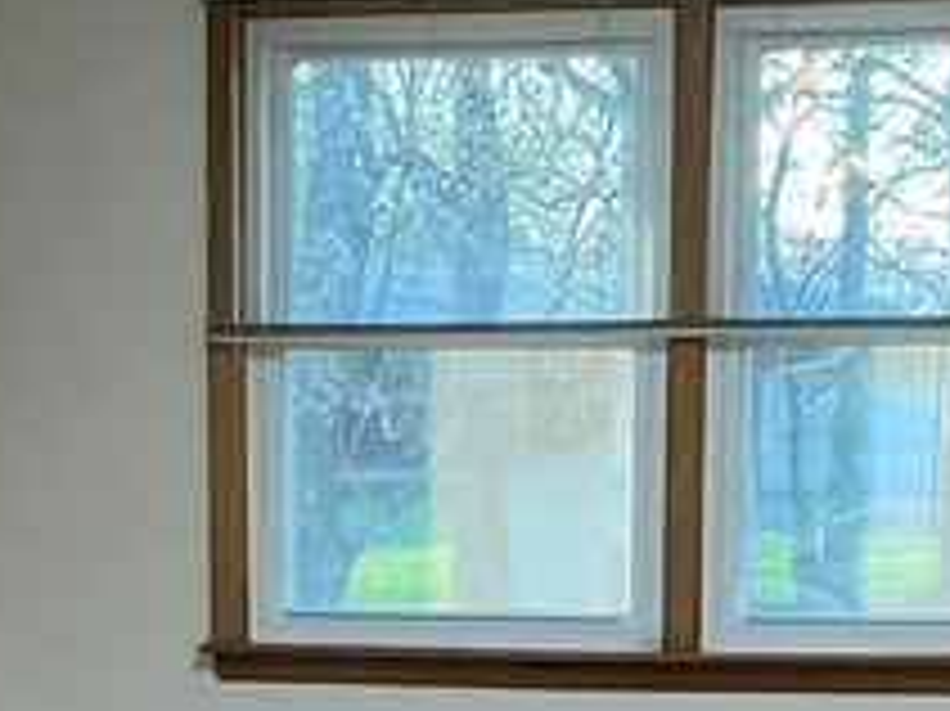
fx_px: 3867
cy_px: 1102
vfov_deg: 10.1
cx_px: 293
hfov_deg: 14.0
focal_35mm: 141
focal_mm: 3
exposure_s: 1/60
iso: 80
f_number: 1.8
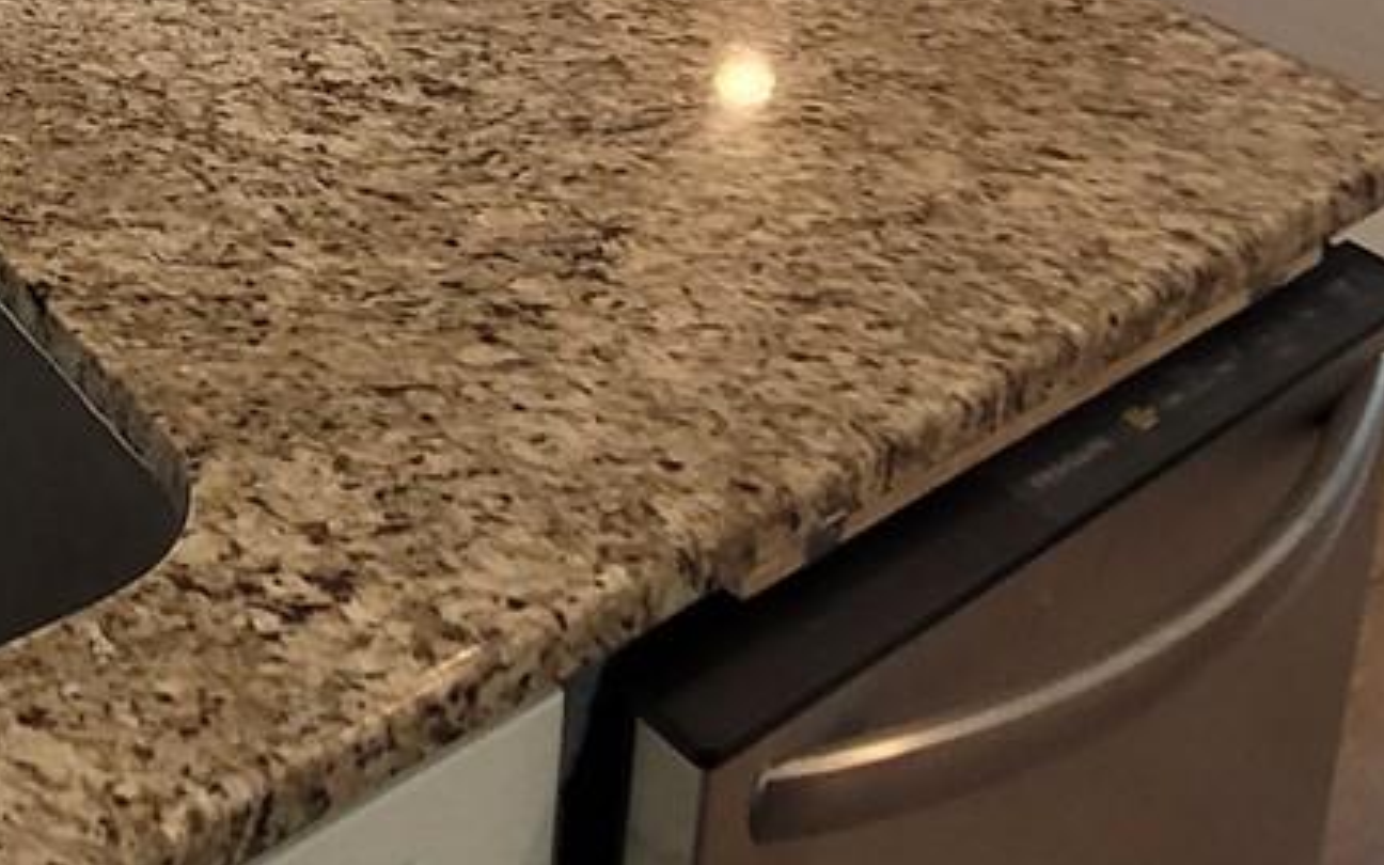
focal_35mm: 51
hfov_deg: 36.1
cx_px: 32
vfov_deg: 20.1
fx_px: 1924
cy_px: -589
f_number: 2.2
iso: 125
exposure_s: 1/60
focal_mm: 1.74
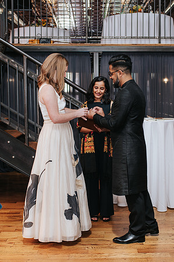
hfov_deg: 23.5
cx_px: 105
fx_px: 417
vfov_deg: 34.8
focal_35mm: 57
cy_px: 142
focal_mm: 35
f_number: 3.2
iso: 800
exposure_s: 1/200
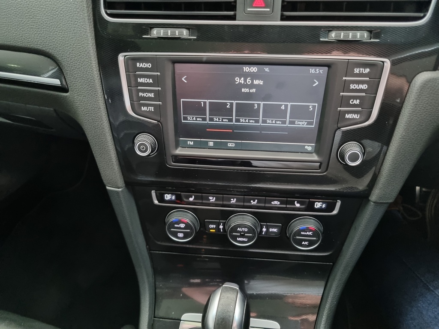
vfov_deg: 53.1
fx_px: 330
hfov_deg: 67.3
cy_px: 164
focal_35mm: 26
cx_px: 220
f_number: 1.8
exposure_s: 1/27
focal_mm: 5.4
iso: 1000
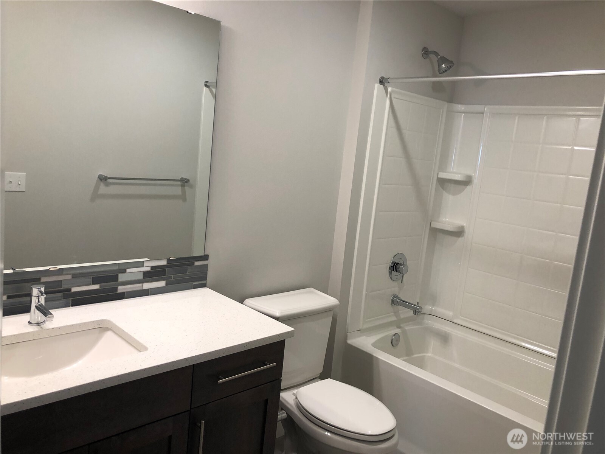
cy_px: 227
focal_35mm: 28
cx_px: 302
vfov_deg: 49.7
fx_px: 489
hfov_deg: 63.4
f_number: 1.8
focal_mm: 3.99
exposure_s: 1/30
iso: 32
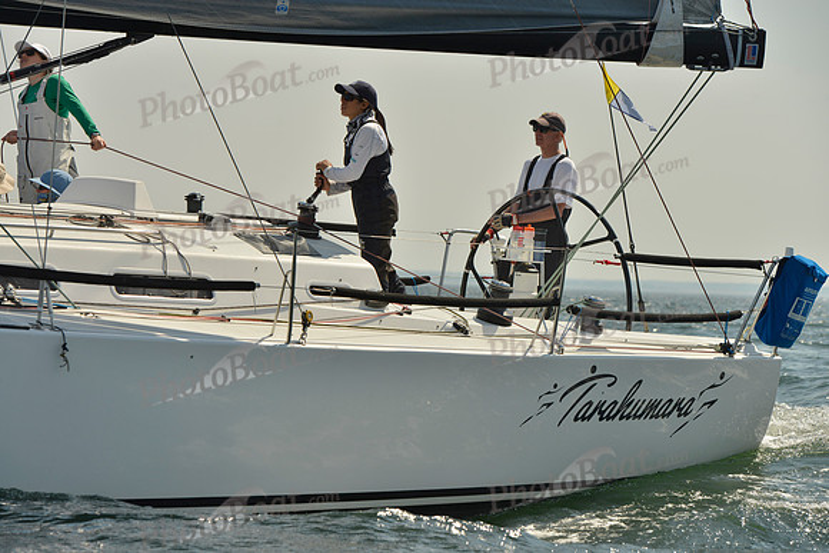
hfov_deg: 15.2
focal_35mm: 135
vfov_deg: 10.2
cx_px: 414
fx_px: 3109
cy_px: 276
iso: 200
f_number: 8
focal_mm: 135
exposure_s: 1/1250
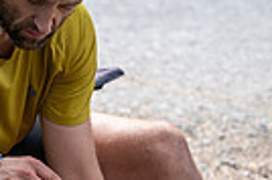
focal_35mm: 235
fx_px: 1773
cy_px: 233
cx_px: 22
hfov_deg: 8.7
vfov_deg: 5.8
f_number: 2.8
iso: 1250
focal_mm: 70
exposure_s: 1/1000
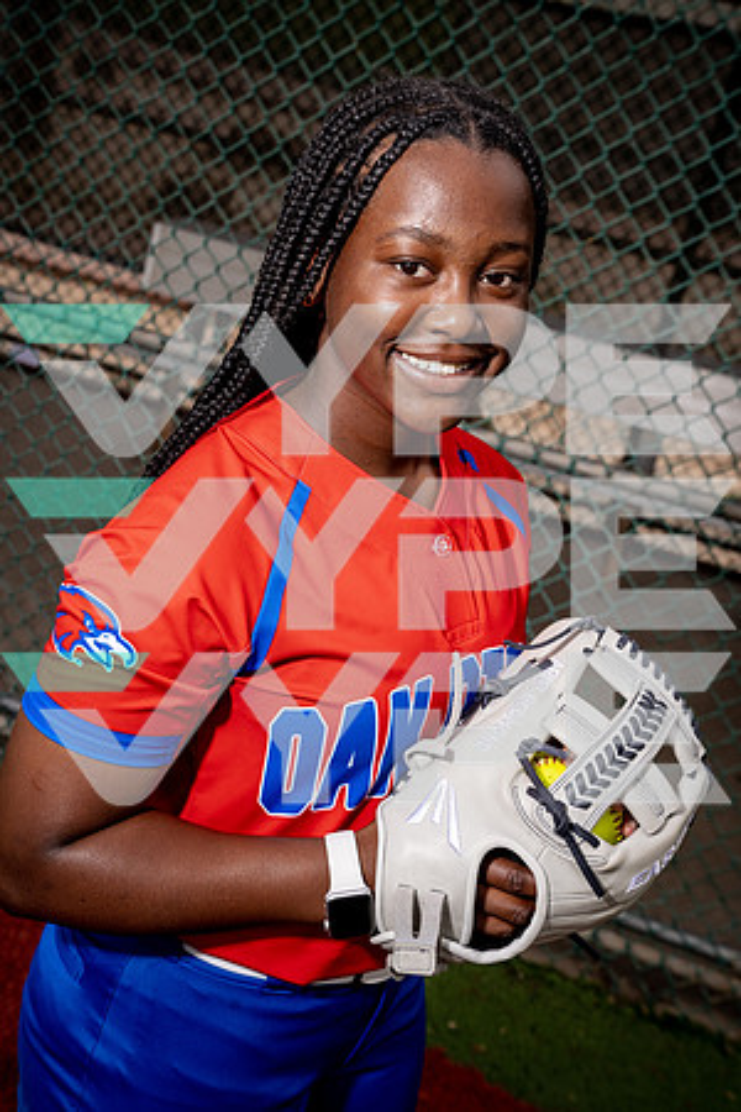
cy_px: 556
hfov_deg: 26.5
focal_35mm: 51
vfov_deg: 38.9
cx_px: 370
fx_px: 1575
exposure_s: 1/250
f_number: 8
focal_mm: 51
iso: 100
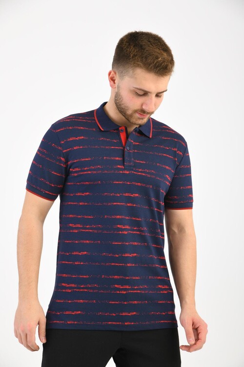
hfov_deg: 20.0
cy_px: 184
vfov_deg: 29.7
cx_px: 122
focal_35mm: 68
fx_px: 691
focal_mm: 68
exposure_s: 1/160
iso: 100
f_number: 7.1
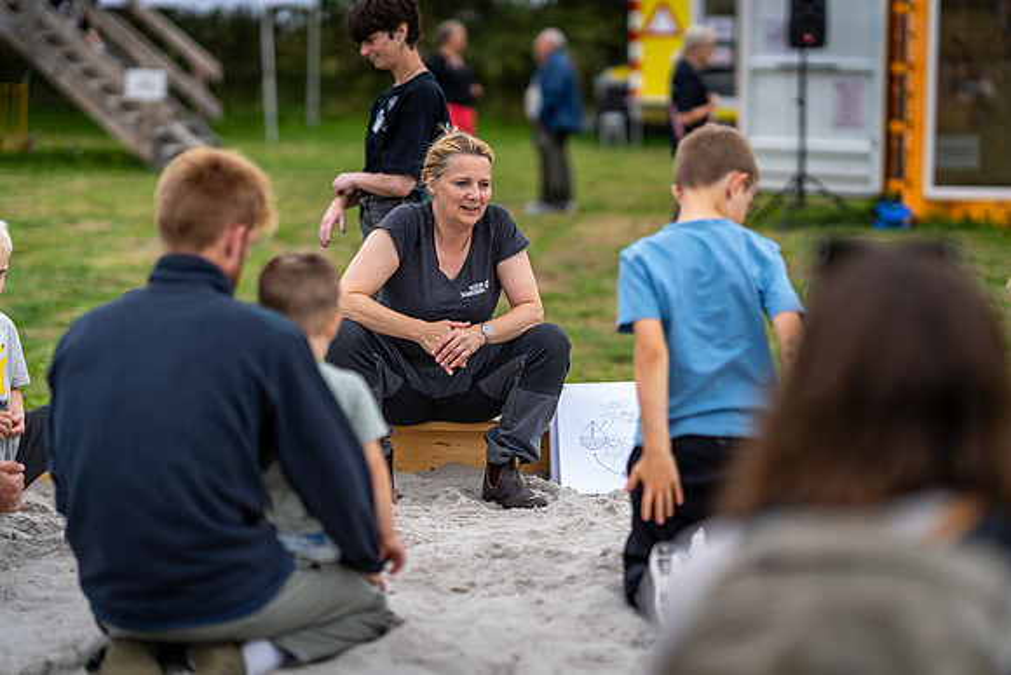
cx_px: 506
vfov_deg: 16.1
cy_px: 338
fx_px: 2388
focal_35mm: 85
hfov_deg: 23.9
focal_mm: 85
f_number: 1.6
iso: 80
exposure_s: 1/2000
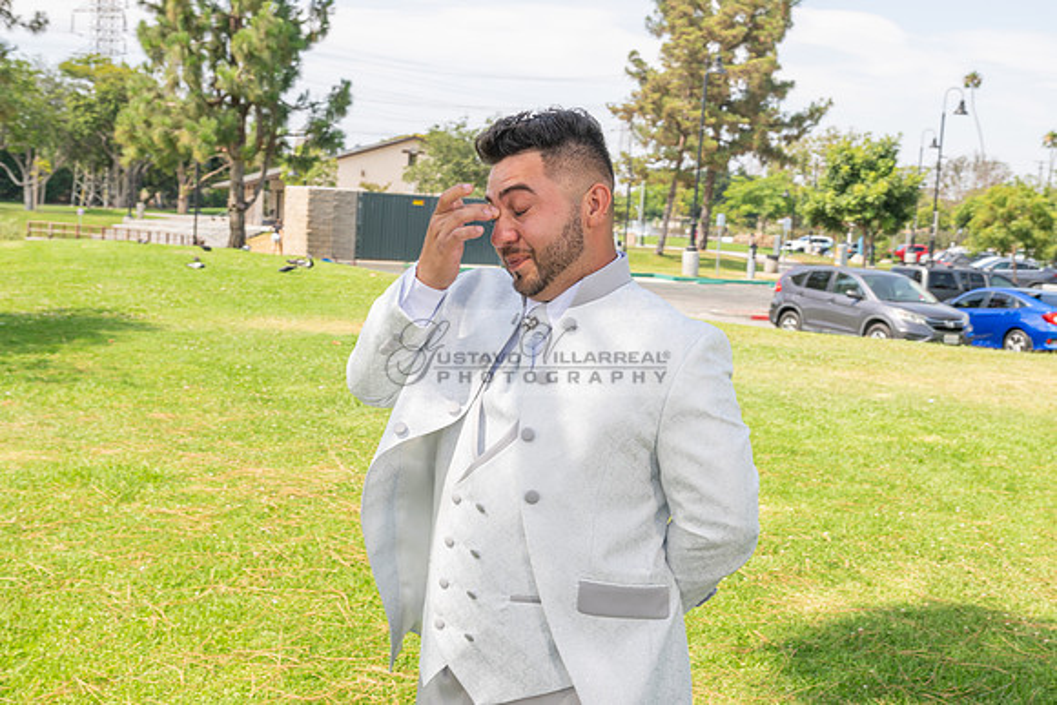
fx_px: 1410
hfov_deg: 41.1
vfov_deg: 28.1
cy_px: 352
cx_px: 528
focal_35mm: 48
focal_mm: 48
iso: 200
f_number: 8
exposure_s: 1/200
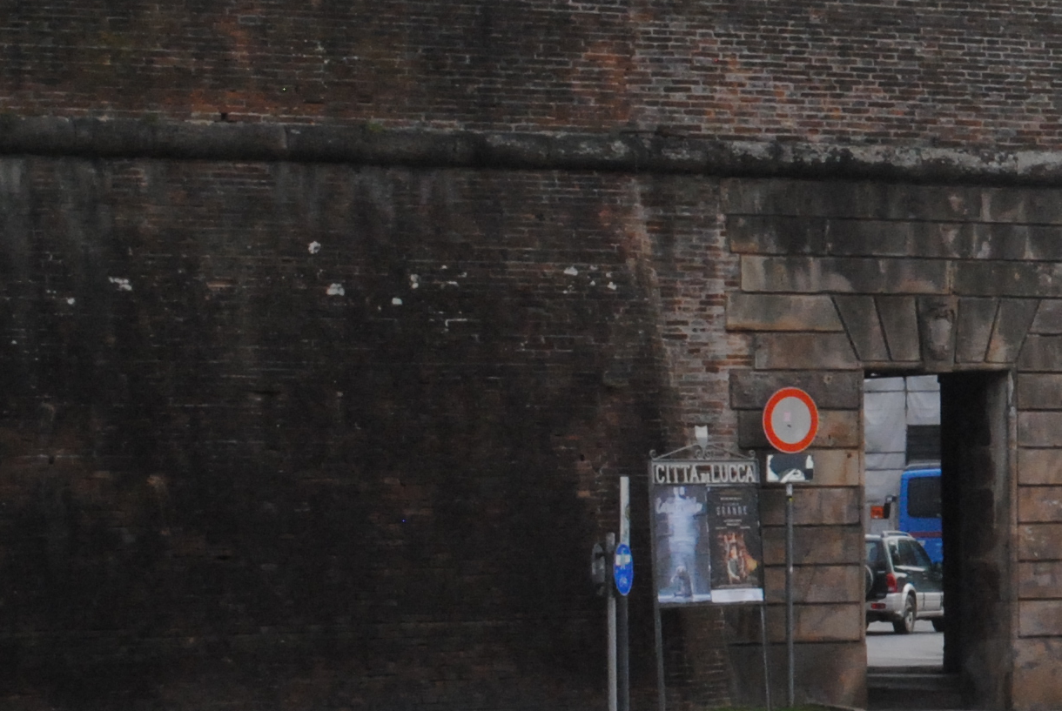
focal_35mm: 167
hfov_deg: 11.8
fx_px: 4921
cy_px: 314
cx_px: 1600
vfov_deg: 8.3
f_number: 20
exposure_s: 1/200
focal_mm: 35
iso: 800
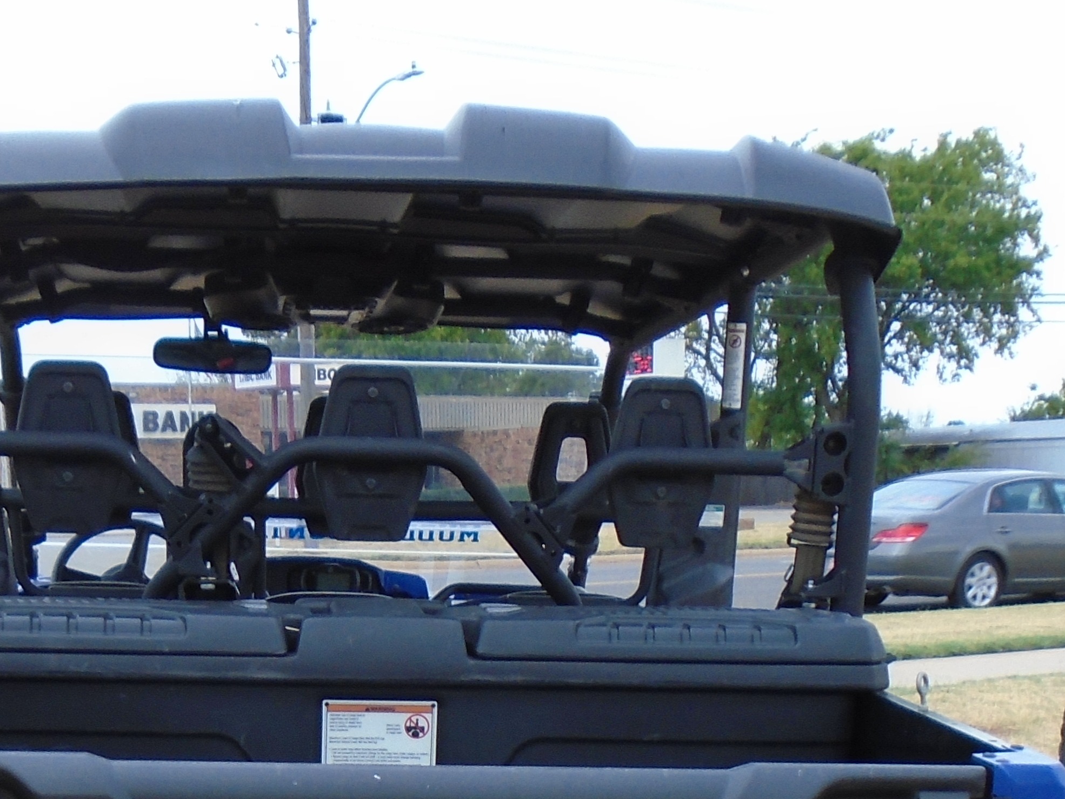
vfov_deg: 20.4
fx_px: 2092
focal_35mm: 68
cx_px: 345
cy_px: 929
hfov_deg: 28.4
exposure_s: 1/250
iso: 100
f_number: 3.2
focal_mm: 4.6
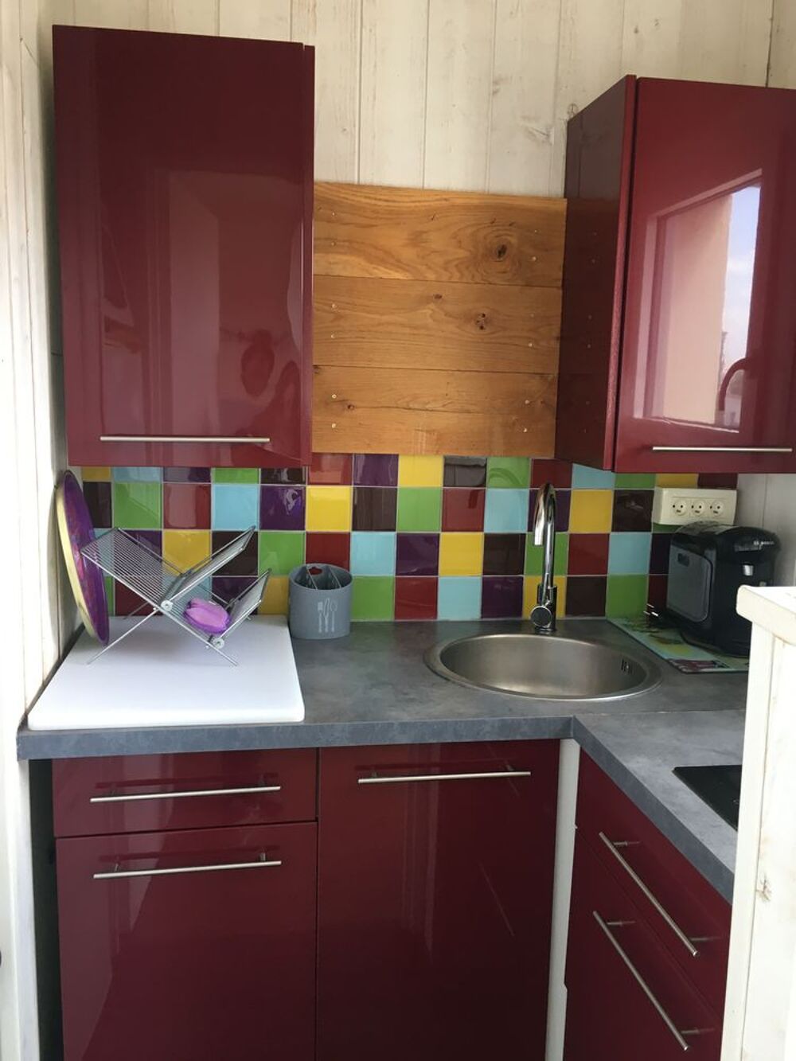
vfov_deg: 61.7
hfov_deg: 48.2
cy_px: 530
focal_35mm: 29
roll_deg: -0.7
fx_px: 889
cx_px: 398
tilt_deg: -6.7
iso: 40
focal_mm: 4.15
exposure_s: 1/33
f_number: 2.2
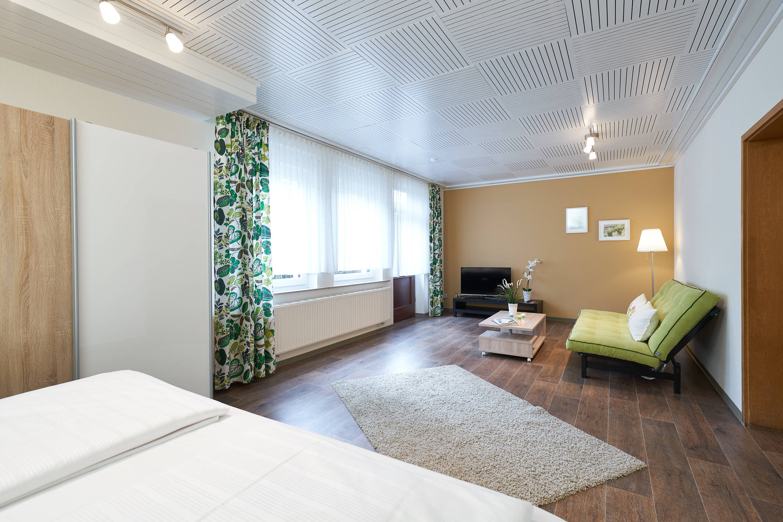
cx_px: 392
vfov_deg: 73.8
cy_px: 261
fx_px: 348
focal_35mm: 16
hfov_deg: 96.7
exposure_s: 1/2
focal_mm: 16
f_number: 9
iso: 200
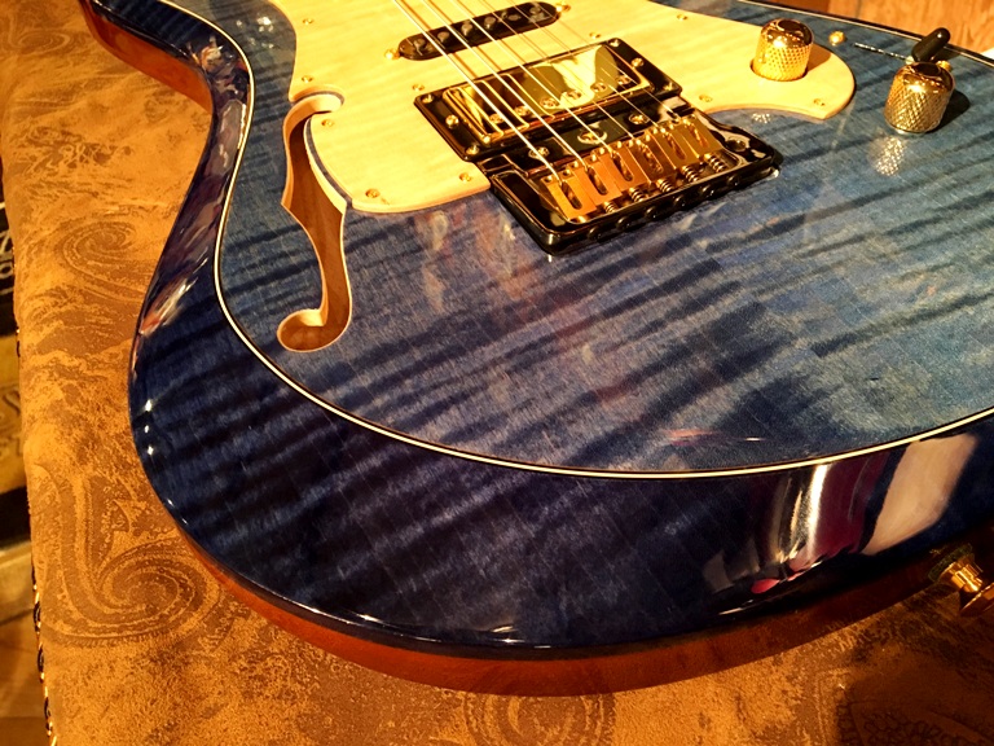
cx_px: 497
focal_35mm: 29
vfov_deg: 48.2
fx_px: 833
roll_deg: +6.0
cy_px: 373
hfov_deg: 61.7
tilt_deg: -44.2
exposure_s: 1/30
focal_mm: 4.15
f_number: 2.2
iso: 160
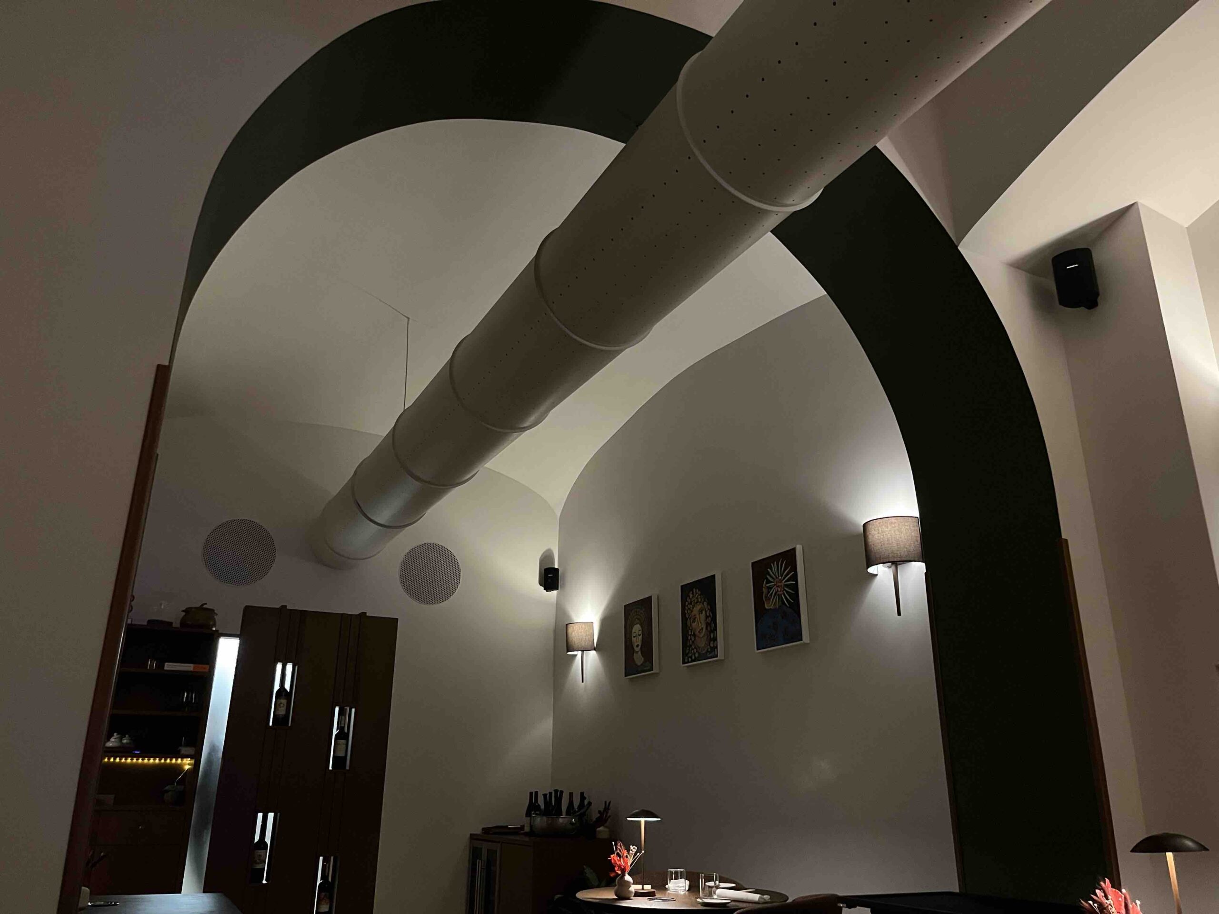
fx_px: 916
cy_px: 457
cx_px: 610
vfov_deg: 53.1
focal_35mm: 26
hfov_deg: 67.3
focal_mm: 5.1
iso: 640
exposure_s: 1/25
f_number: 1.6
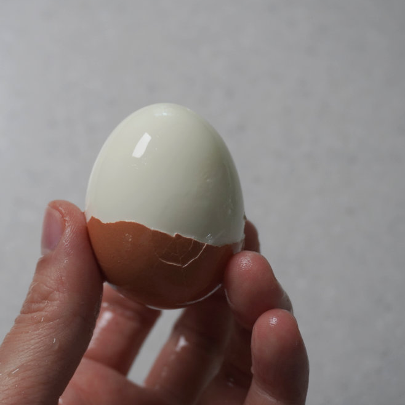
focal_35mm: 62
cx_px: 155
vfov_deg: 27.7
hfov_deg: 27.6
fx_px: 821
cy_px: 201
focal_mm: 32
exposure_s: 1/200
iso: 640
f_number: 5
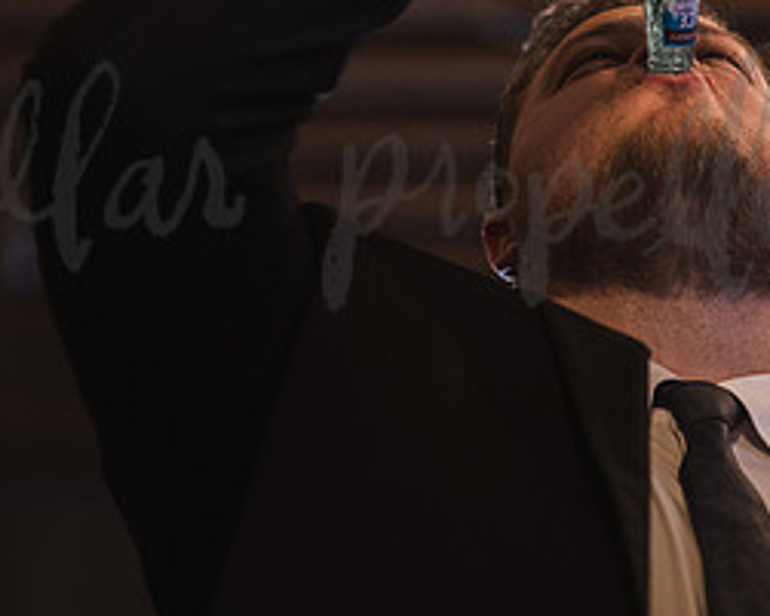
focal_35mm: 184
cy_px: 175
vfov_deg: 8.4
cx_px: 604
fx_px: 4195
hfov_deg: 10.5
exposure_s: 1/200
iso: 1600
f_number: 2
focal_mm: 85
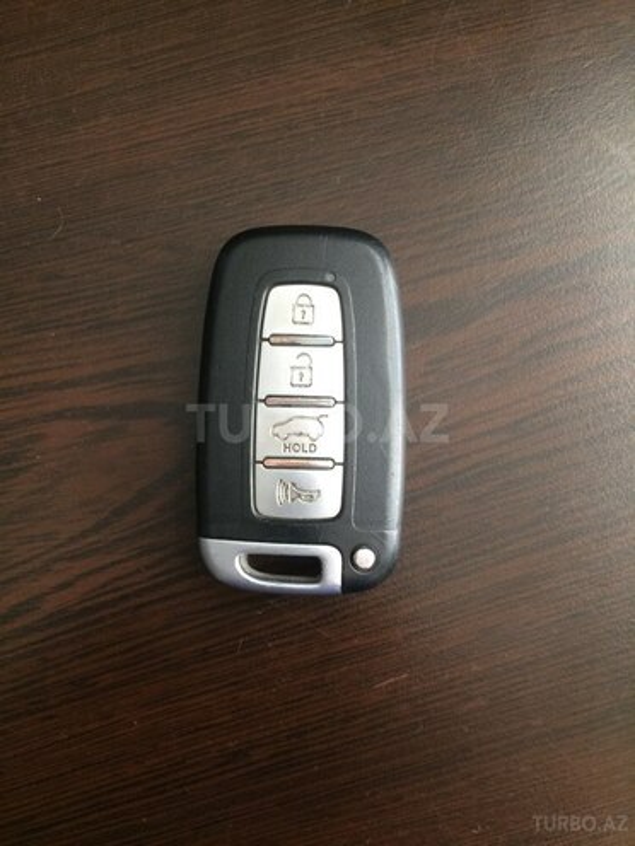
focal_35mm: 29
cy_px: 423
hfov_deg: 48.2
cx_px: 318
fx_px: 709
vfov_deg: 61.7
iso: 125
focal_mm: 4.15
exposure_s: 1/33
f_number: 2.2
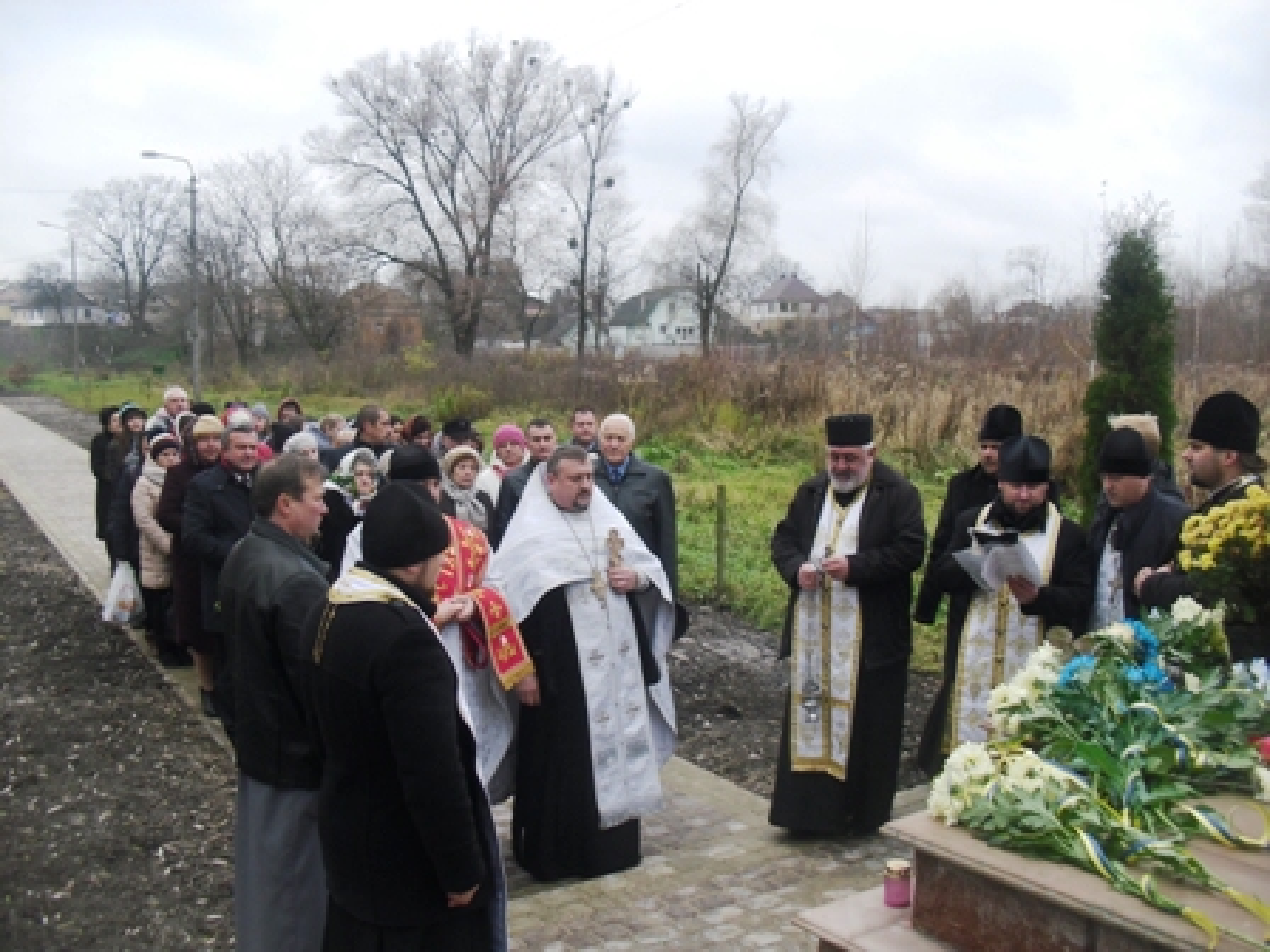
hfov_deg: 51.4
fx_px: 1321
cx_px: 635
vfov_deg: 39.7
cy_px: 476
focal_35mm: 36
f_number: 3.1
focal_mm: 6.3
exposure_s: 1/100
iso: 100
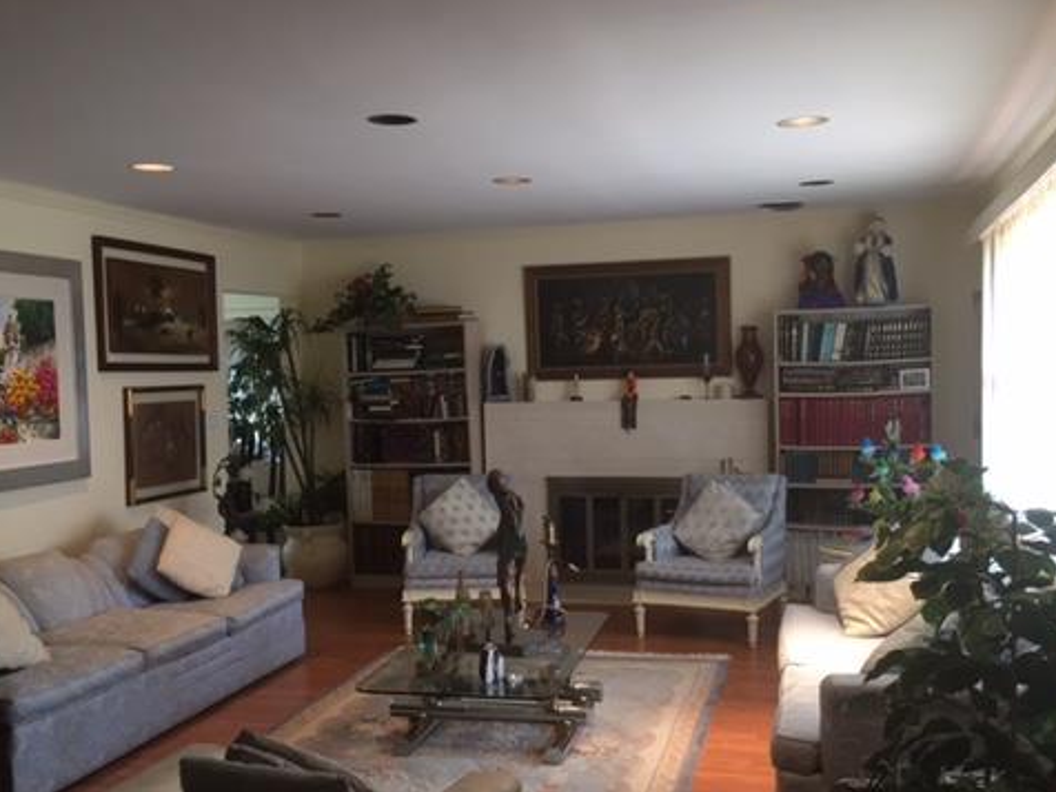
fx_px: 1190
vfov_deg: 36.8
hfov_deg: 47.9
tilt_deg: -3.9
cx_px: 515
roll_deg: +0.9
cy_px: 439
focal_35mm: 39
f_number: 2.2
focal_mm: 4.15
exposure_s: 1/30
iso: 80
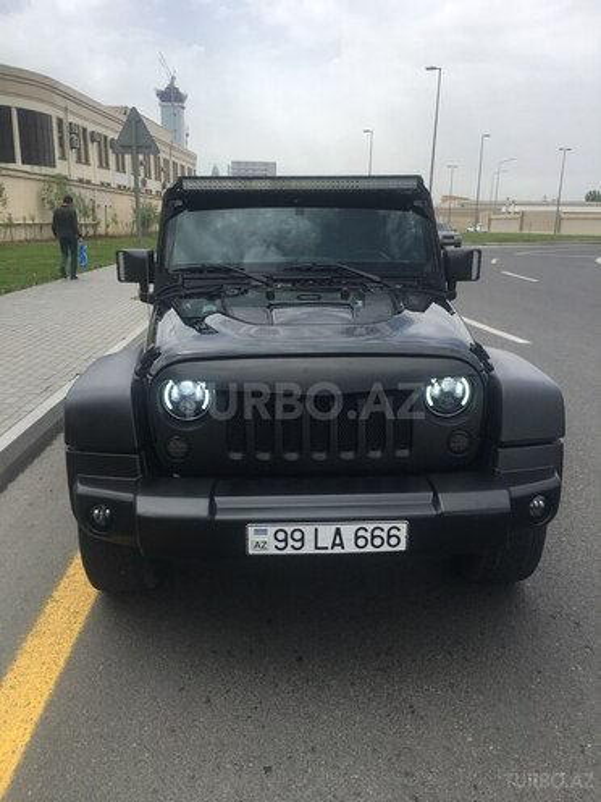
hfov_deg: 48.2
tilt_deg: -15.0
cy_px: 401
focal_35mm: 29
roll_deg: -0.9
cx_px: 300
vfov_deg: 61.7
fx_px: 671
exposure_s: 1/1508
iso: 25
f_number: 2.2
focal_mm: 4.15
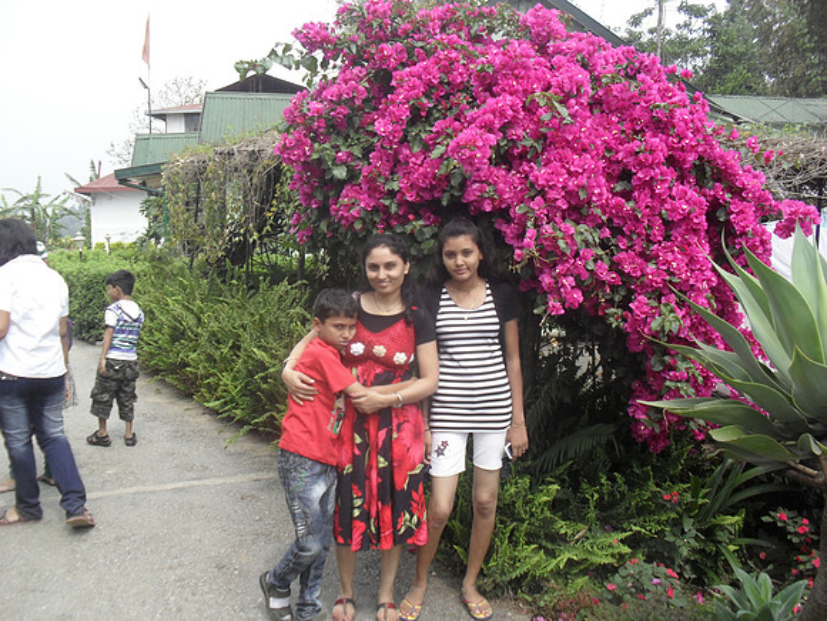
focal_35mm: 35
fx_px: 836
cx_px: 414
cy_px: 310
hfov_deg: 52.6
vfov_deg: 40.7
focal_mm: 6.3
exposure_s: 1/350
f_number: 3.2
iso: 100
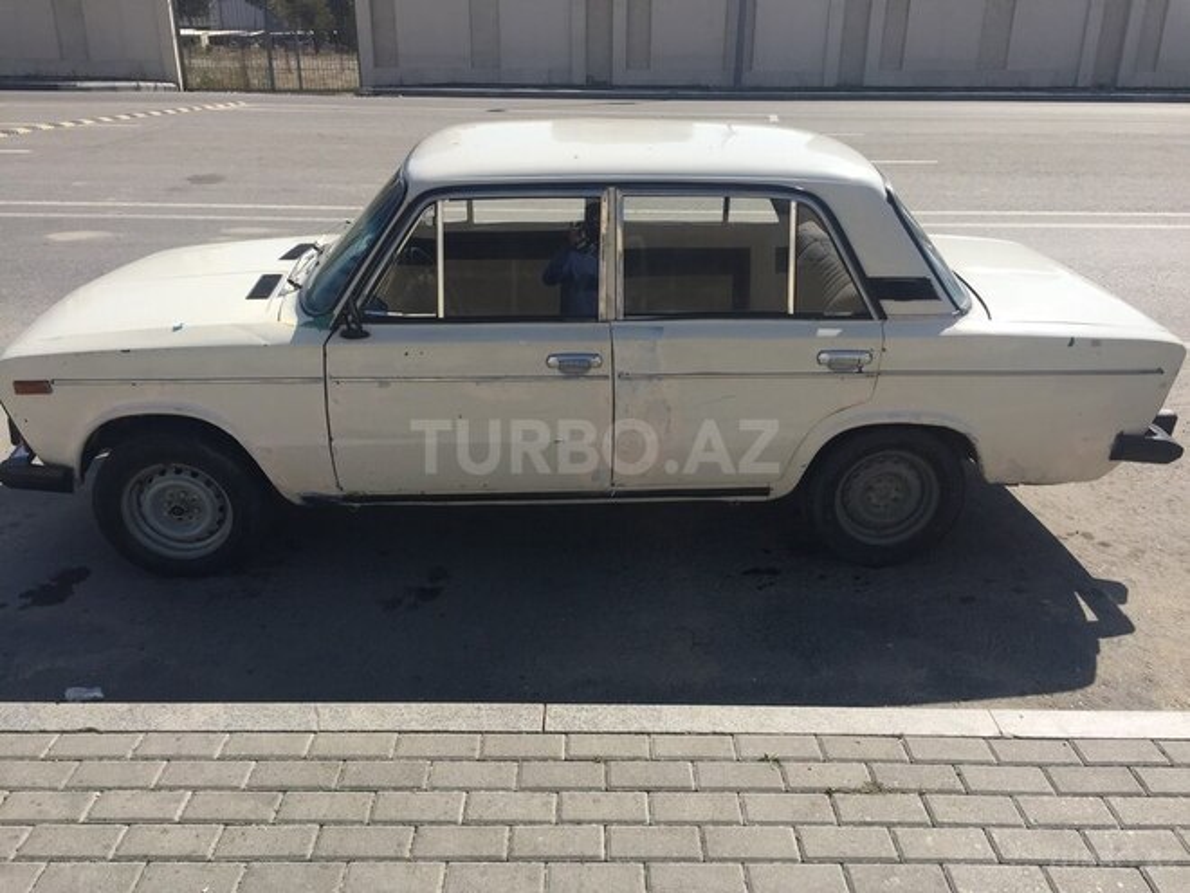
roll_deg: -2.1
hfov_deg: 61.7
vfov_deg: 48.2
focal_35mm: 29
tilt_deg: -22.8
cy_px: 446
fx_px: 997
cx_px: 595
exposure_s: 1/2326
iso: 32
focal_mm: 4.15
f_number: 2.2
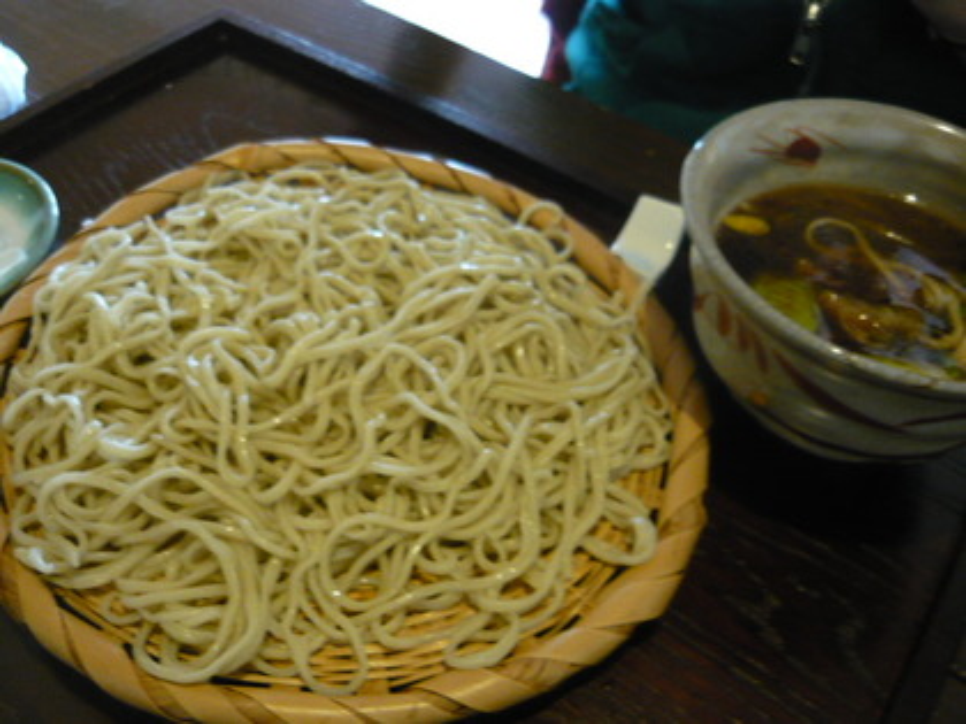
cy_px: 362
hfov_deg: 55.4
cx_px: 483
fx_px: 921
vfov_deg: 42.9
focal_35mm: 33
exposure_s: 1/10
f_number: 2.8
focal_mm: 5.5
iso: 400
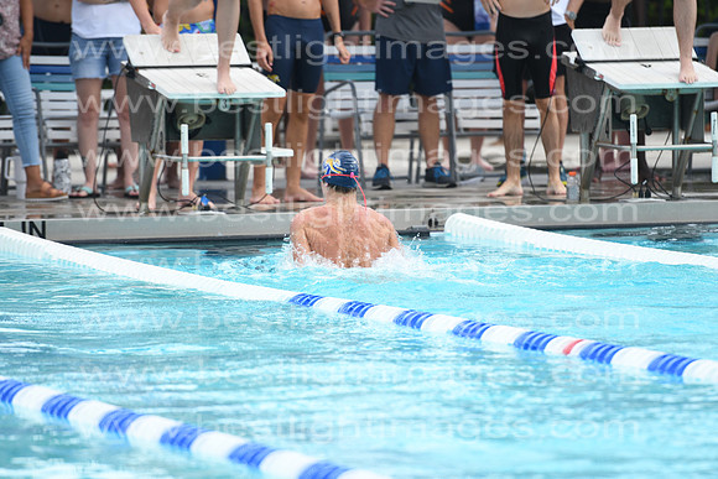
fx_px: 5984
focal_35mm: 300
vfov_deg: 4.6
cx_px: 359
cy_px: 240
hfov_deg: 6.9
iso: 250
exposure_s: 1/800
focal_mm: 200
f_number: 4
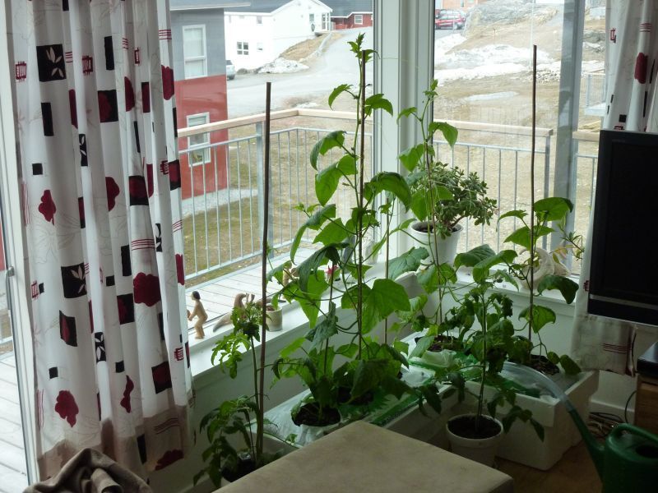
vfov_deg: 28.0
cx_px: 329
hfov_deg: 36.8
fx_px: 988
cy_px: 246
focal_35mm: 52
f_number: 3.8
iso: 250
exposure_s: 1/250
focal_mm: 8.5
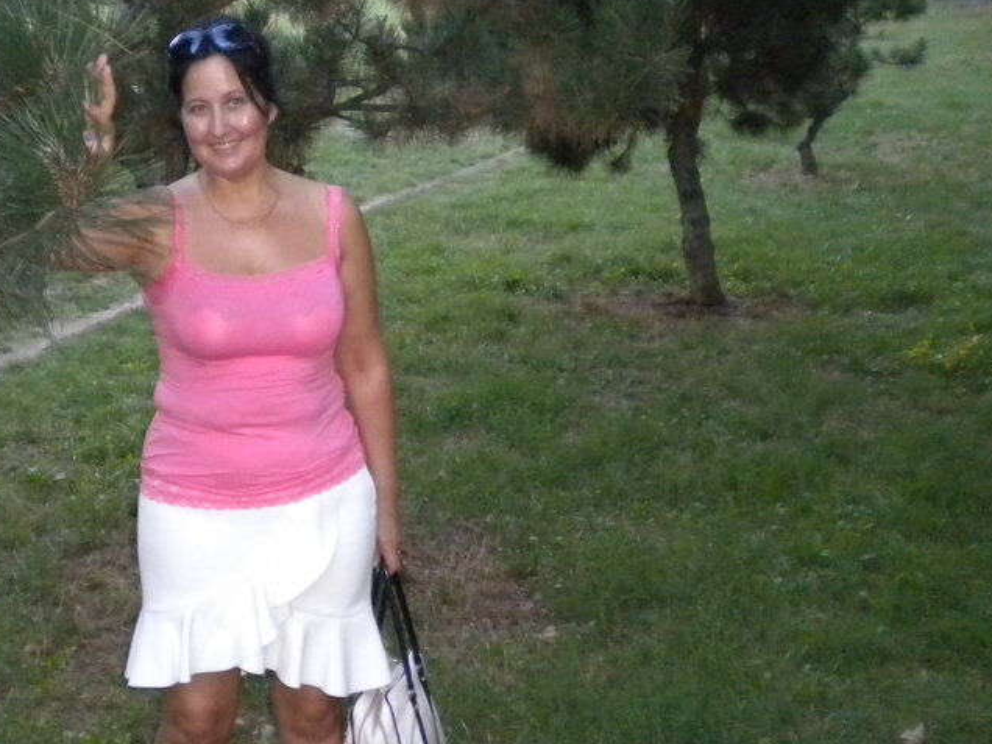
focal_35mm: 66
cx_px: 267
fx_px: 1891
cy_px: 310
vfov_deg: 22.2
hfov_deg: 29.0
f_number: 3.1
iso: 400
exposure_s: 1/30
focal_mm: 6.3
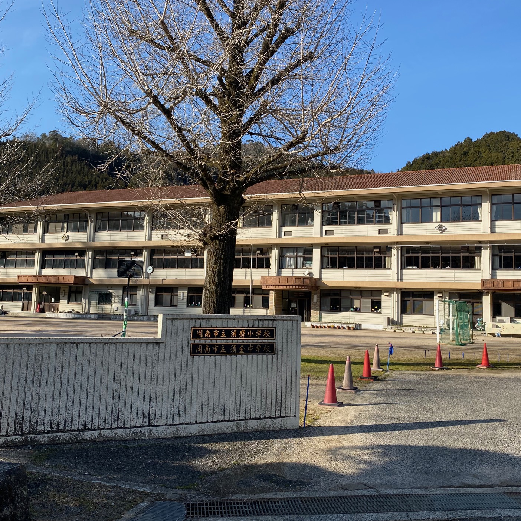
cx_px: 291
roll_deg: -1.7
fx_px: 562
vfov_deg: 49.7
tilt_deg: +6.3
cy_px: 249
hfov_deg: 49.6
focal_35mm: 33
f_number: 1.8
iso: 32
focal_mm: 4.25
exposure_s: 1/1754
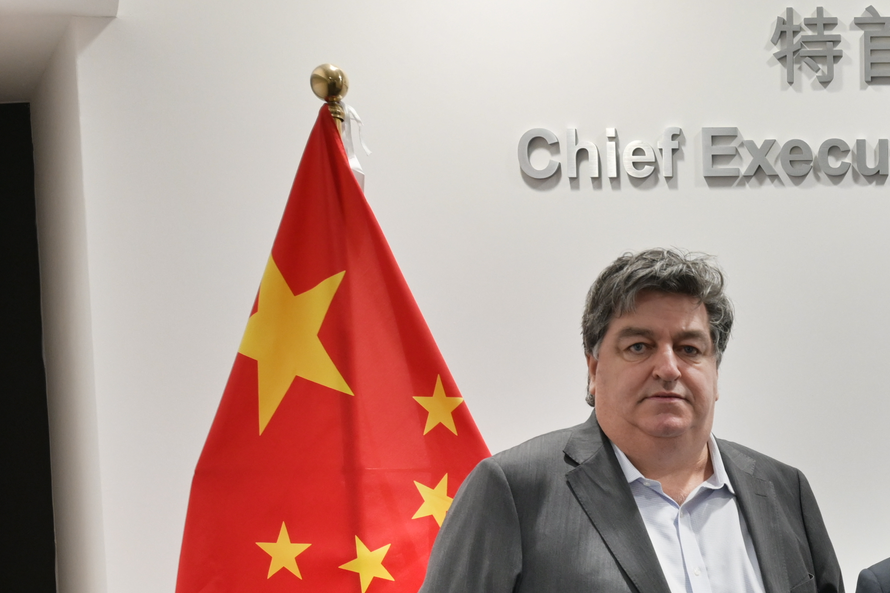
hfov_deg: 21.7
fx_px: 2175
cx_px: 1030
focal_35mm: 88
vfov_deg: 15.0
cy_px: 720
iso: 2000
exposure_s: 1/60
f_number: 4.5
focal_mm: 29
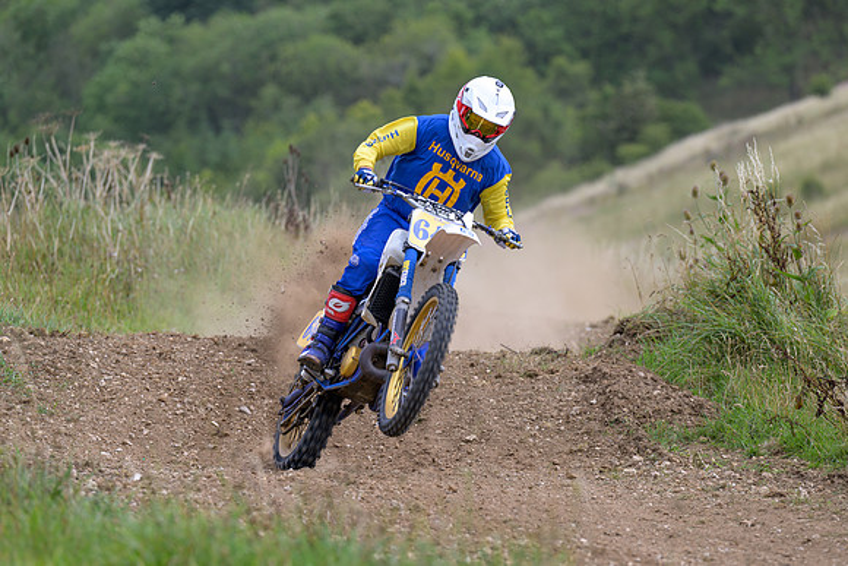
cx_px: 424
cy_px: 283
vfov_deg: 6.1
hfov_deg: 9.2
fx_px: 5288
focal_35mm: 224
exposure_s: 1/400
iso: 64
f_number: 4.5
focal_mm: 200
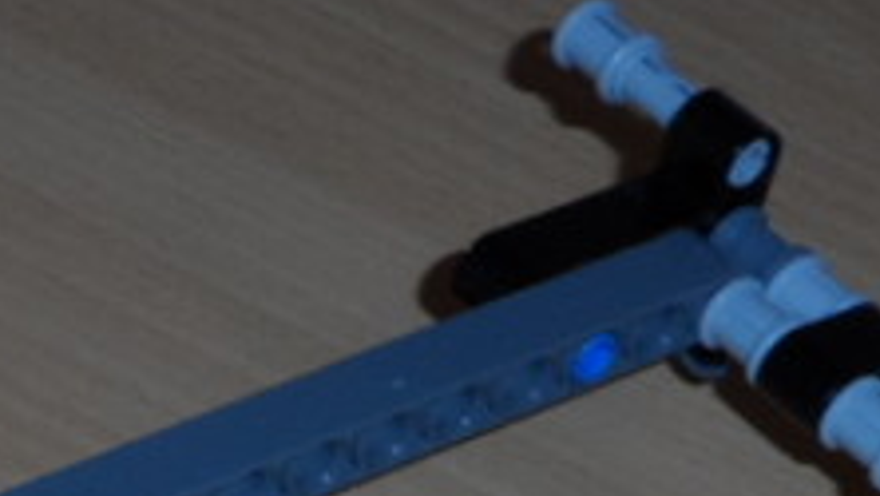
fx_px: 4224
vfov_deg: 6.6
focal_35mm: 181
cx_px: -424
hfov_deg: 11.4
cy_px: 911
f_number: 7.4
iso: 100
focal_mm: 6.8
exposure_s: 1/15
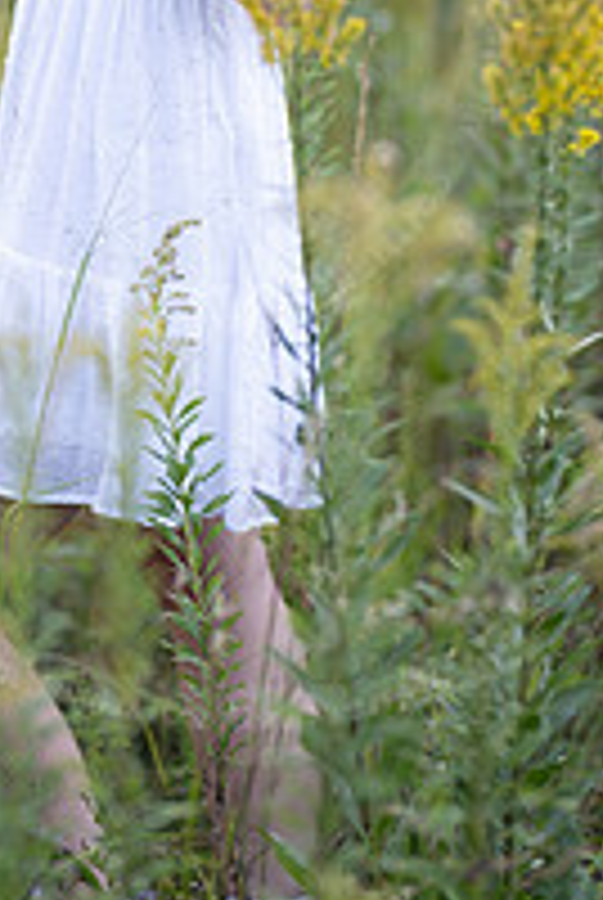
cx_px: 198
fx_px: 4782
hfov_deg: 7.2
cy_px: 144
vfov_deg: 10.7
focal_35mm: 191
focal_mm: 85
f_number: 1.2
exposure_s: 1/800
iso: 160
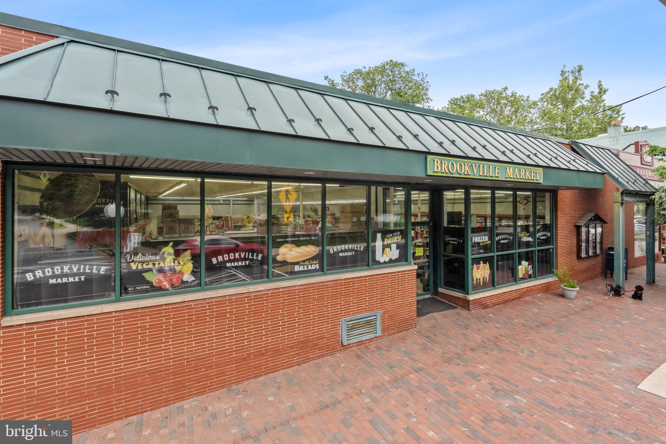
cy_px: 222
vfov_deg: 70.4
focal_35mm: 17
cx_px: 333
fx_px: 314
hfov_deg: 93.3
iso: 400
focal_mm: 17
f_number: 8
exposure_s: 1/60
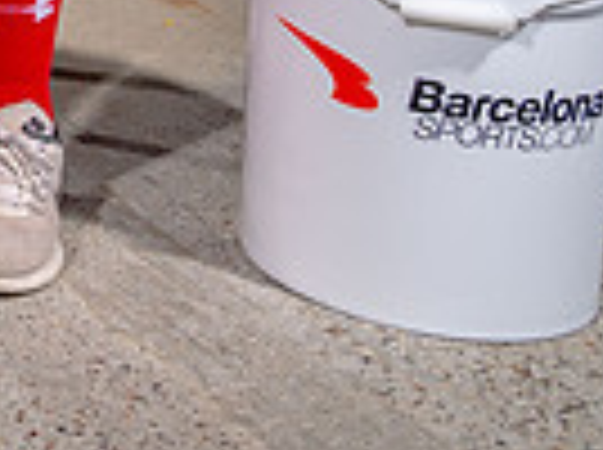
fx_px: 1930
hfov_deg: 14.8
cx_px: -571
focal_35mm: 111
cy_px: -470
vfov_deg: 11.8
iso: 100
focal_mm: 24
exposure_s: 1/125
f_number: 8
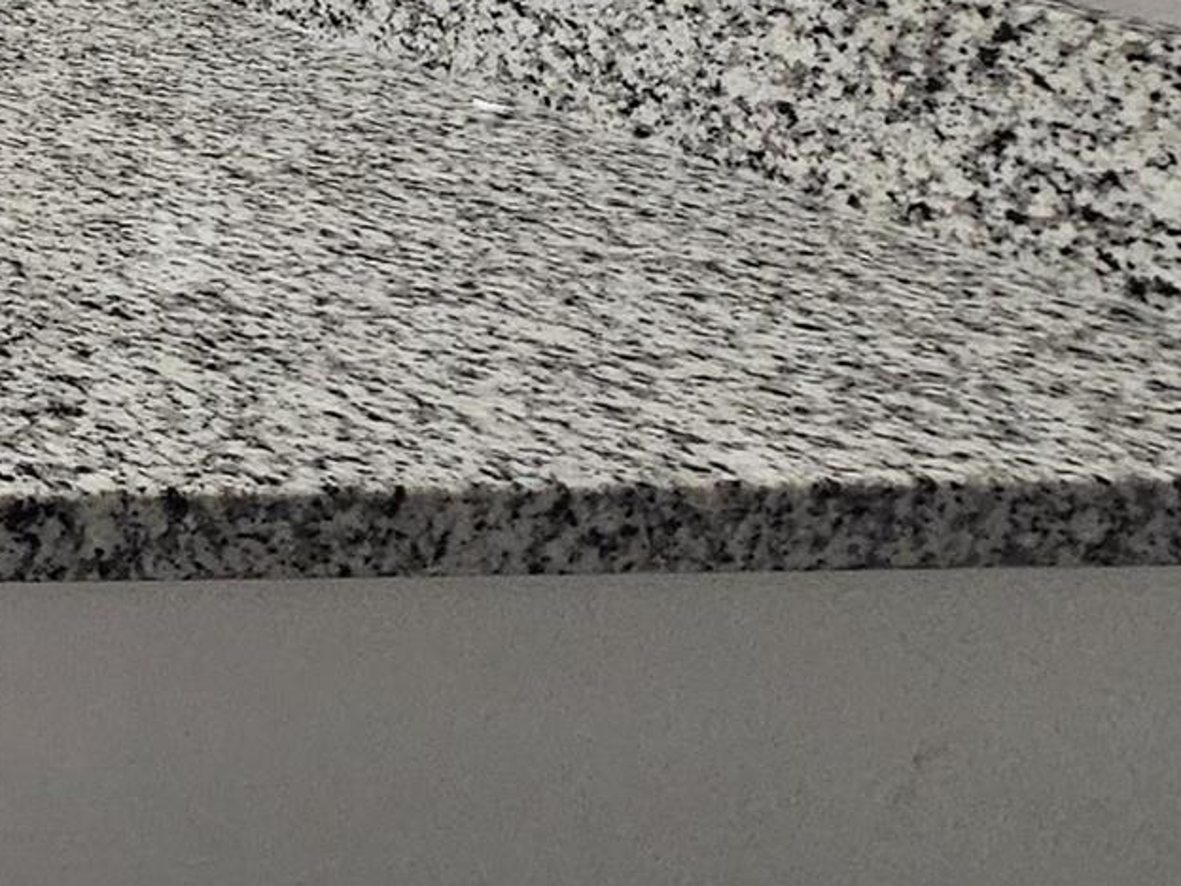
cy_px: 70
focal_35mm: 64
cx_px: -1088
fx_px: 2183
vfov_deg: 22.3
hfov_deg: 19.6
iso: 250
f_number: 2.2
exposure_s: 1/77.4
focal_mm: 2.2
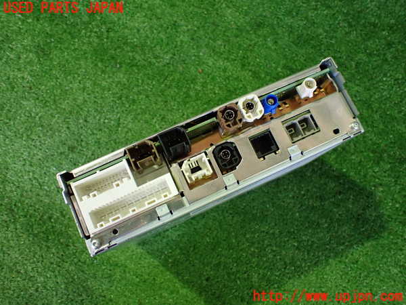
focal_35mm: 30
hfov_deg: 60.0
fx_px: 352
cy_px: 152
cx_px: 203
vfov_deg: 46.8
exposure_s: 1/50
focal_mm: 5.4
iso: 800
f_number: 2.3
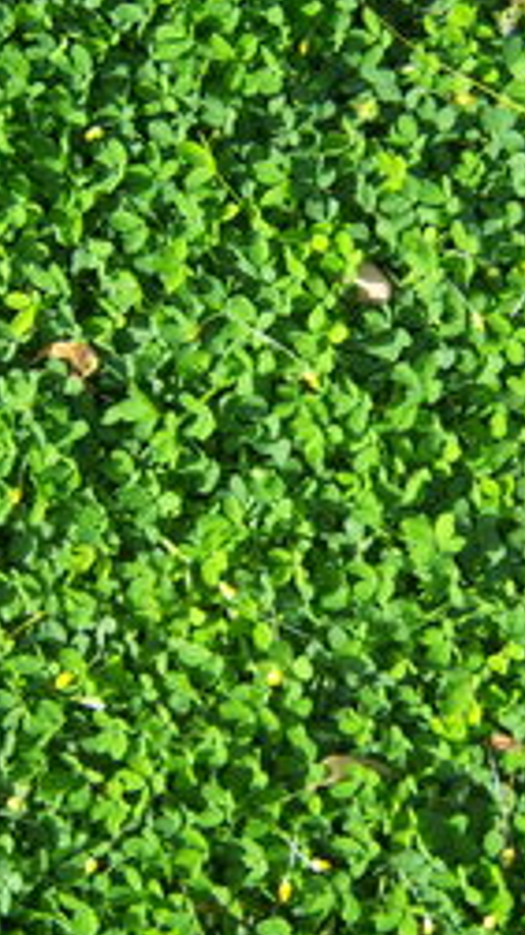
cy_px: 436
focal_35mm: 57
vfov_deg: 36.6
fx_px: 1412
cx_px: 322
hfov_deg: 21.0
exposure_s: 1/400
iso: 80
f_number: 2.8
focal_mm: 7.5
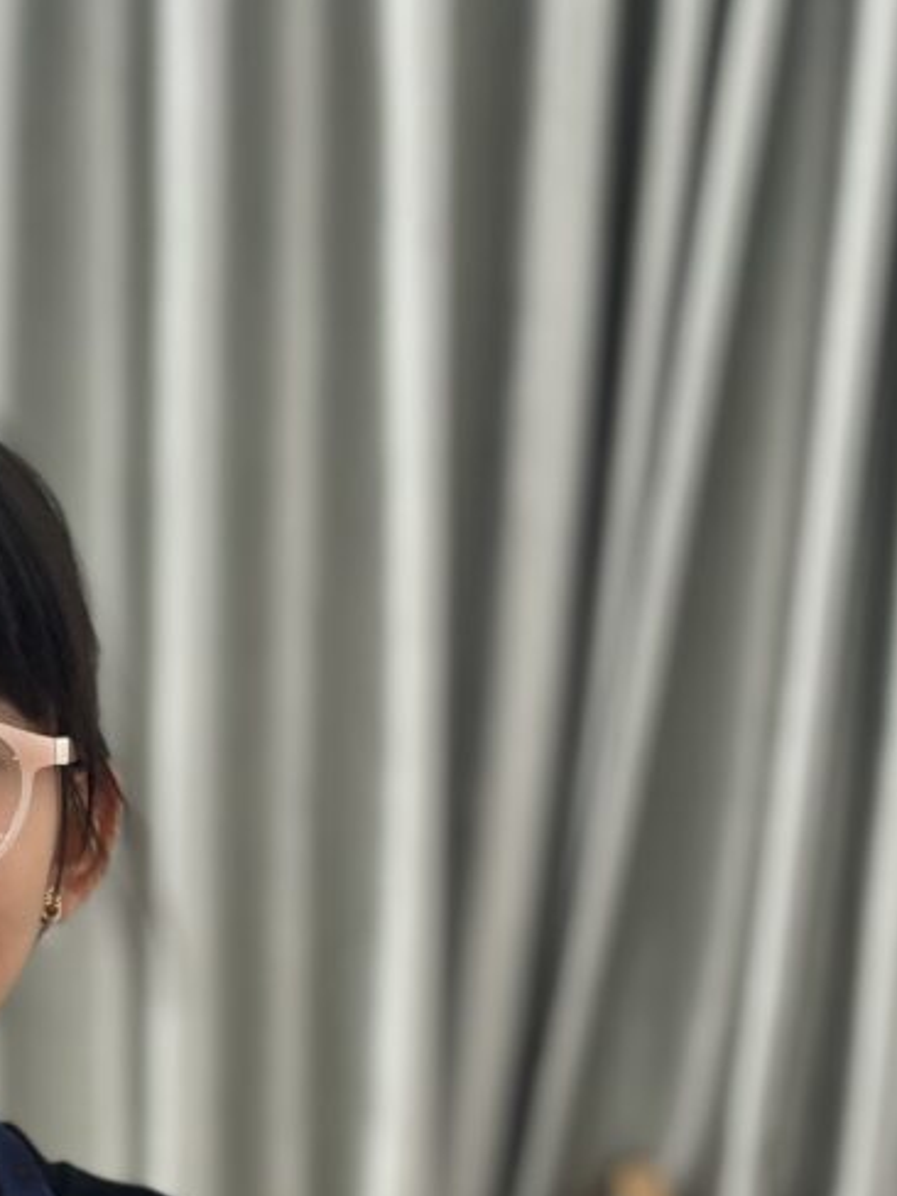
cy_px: 955
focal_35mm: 71
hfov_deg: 19.8
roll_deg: +1.1
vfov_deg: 26.9
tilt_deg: -5.5
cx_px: -86
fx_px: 2453
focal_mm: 5.1
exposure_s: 1/100
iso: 125
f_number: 1.6
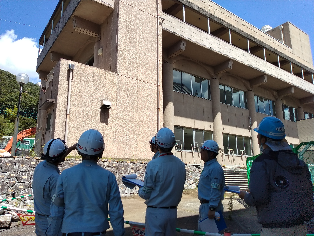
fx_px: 245
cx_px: 157
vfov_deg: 51.4
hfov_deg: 65.3
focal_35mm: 27
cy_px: 118
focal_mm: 3.61
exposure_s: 1/819
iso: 100
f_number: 1.8
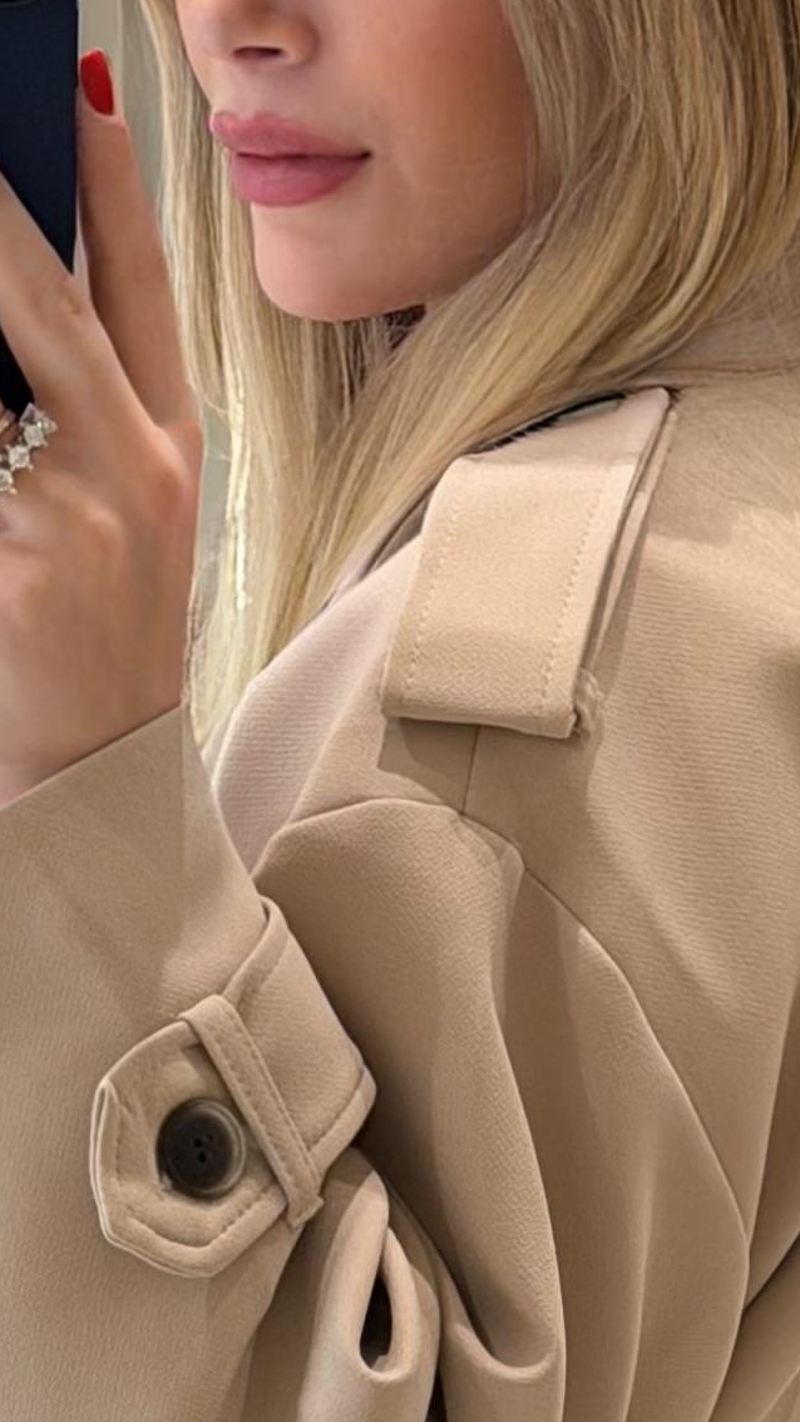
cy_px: 1510
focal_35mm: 186
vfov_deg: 11.4
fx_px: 7013
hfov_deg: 6.5
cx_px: 667
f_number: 1.78
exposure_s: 1/50
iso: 160
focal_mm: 6.76
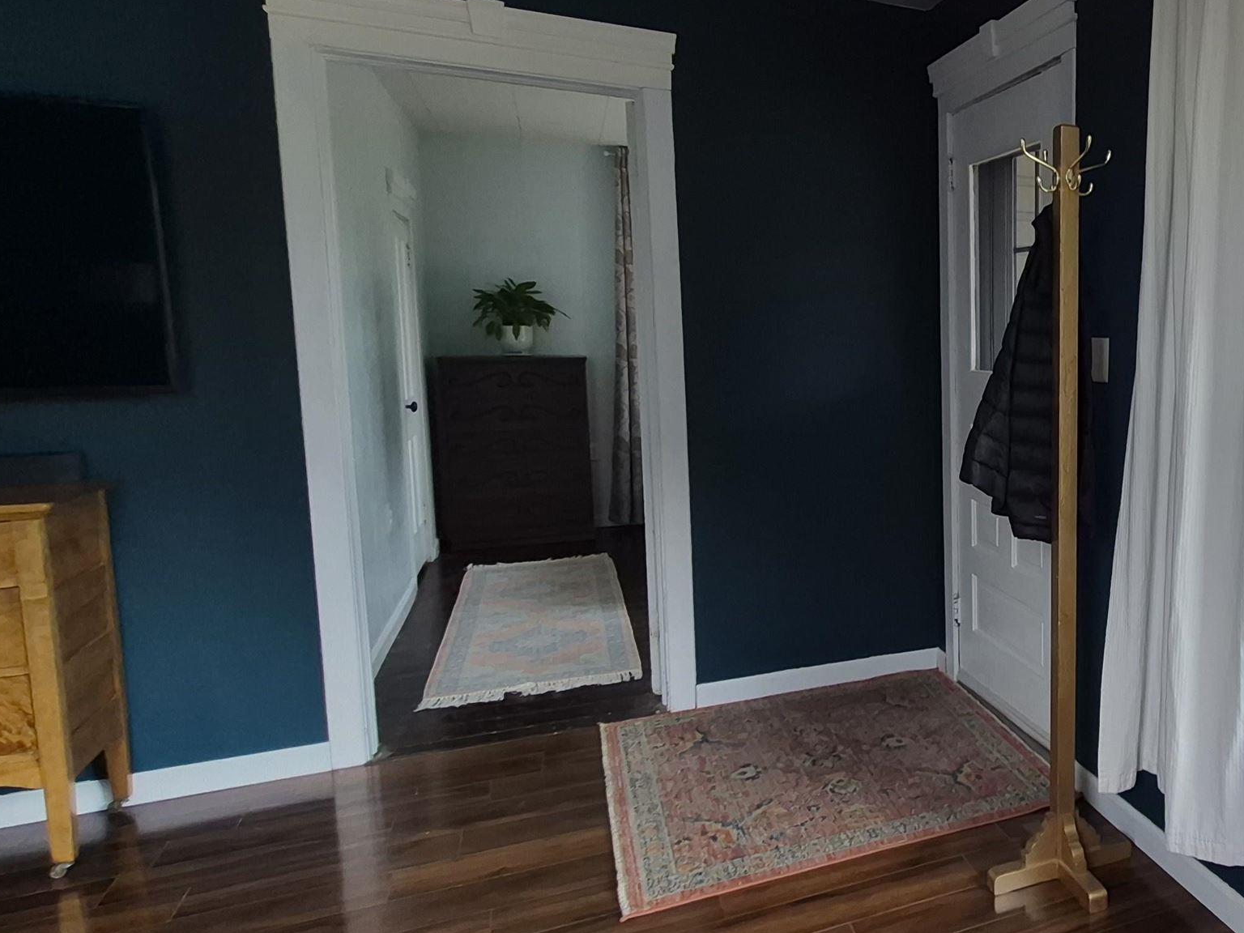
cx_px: 1104
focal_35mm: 26
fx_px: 934
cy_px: 437
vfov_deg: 53.0
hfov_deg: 58.3
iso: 64
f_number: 2.2
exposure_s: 1/120
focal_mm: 1.74
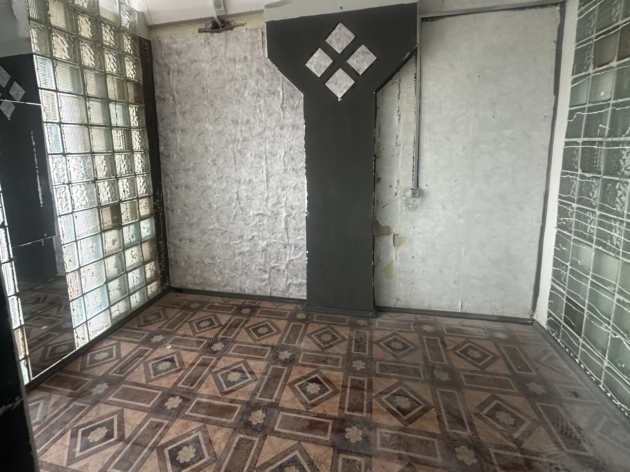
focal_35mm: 17
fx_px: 309
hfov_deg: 91.0
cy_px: 193
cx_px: 305
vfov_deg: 74.0
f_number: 2.2
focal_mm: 2.22
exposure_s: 1/60
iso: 400
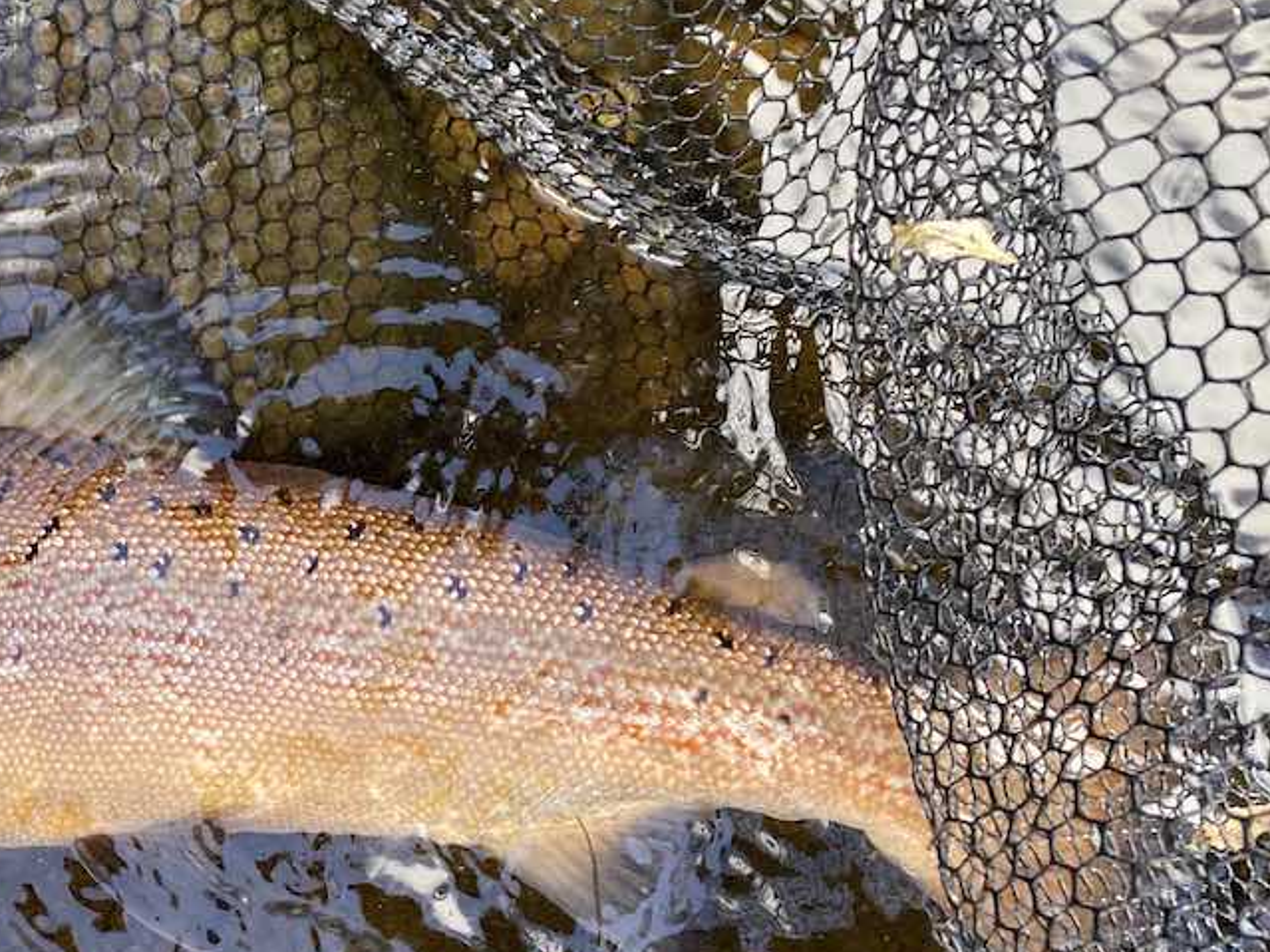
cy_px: 654
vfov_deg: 25.5
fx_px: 2091
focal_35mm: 57
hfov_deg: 31.9
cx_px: 87
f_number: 1.8
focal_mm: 4.25
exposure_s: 1/122
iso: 64
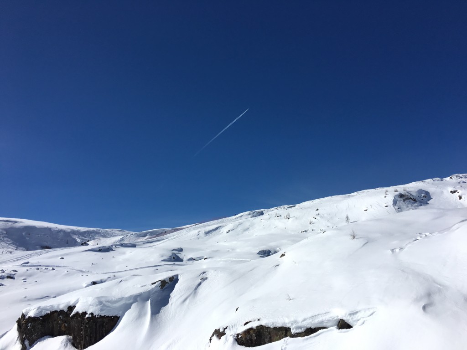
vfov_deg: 48.2
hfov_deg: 61.7
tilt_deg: +15.8
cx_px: 234
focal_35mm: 29
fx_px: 391
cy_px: 175
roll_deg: +1.5
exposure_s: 1/4808
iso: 25
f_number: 2.2
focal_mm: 4.15
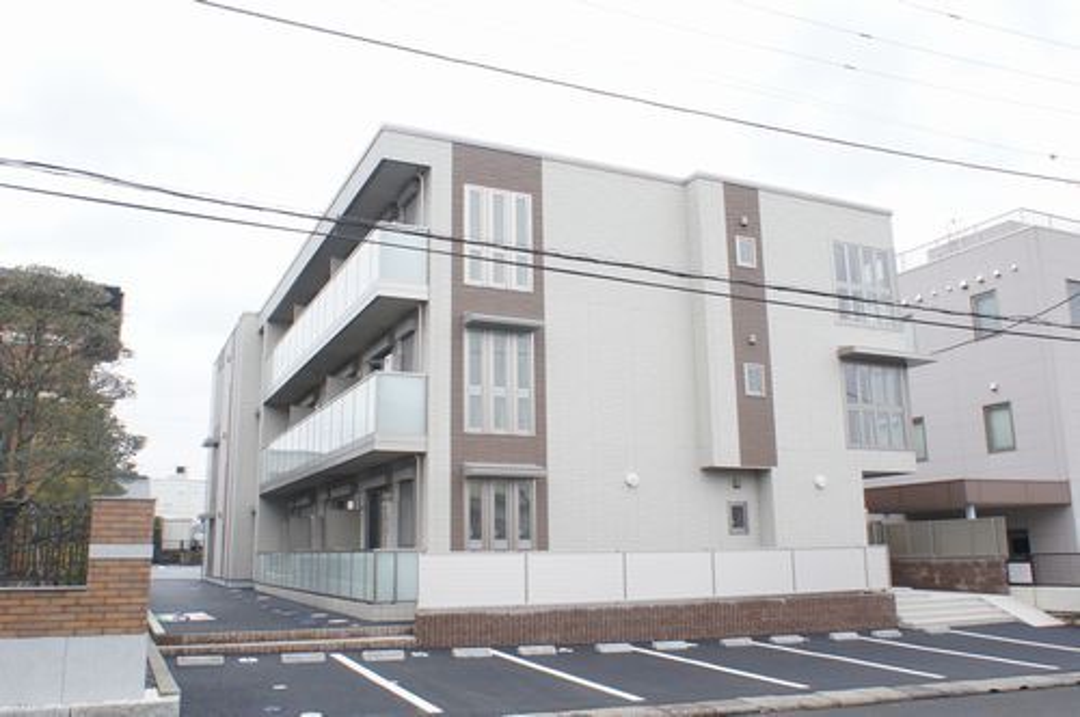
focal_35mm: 38
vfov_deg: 35.0
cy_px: 358
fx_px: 1139
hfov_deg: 50.8
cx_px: 540
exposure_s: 1/160
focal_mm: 16
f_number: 6.3
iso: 200
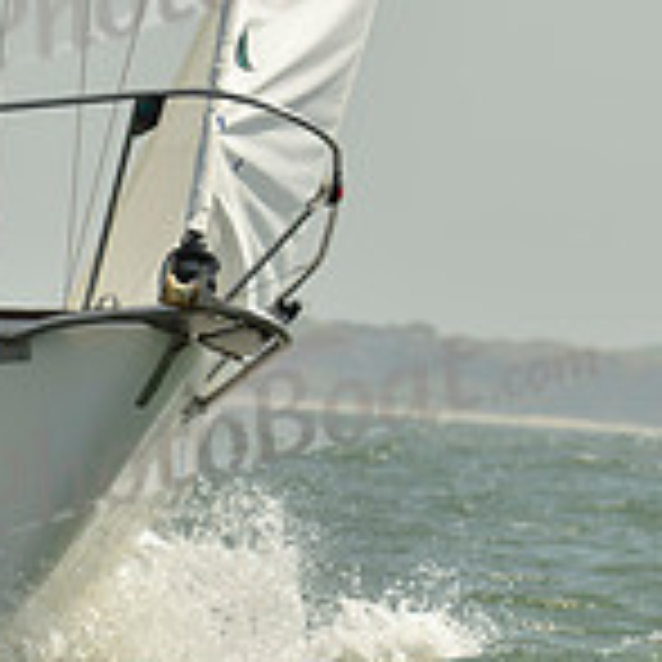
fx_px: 14475
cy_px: 254
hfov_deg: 2.6
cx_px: -266
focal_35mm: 669
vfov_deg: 2.6
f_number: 7.1
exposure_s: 1/1250
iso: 200
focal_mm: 200
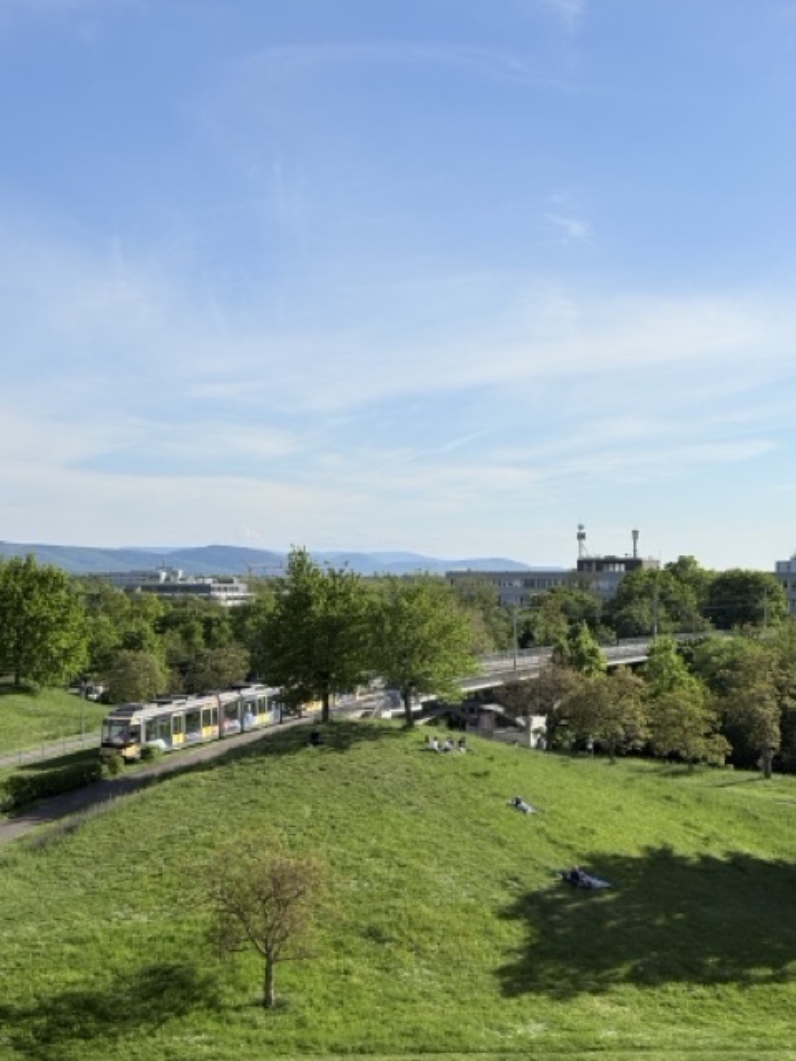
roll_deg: +0.2
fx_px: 1594
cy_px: 530
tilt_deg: +2.0
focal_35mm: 52
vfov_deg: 36.8
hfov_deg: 28.0
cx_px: 398
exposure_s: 1/4630
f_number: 1.6
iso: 32
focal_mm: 5.96
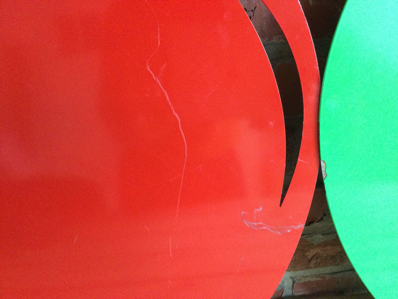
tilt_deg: -27.3
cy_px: 150
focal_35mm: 31
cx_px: 199
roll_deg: +1.4
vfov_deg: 45.4
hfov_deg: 58.4
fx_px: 356
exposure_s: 1/25
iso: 200
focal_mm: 3.3
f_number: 2.4
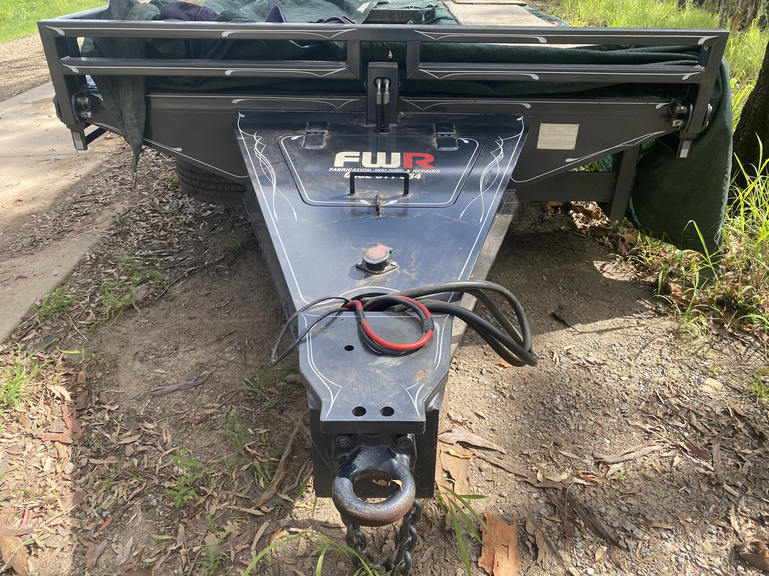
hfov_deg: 67.3
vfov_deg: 53.1
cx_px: 384
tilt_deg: -29.3
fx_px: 578
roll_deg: +3.0
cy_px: 288
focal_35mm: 26
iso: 32
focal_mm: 4.25
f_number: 1.8
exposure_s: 1/912
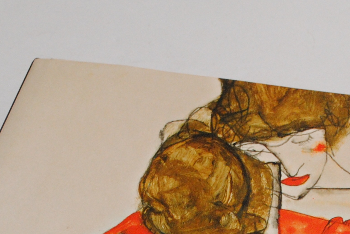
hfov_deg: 11.9
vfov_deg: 7.8
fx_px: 1674
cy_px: 368
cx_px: 253
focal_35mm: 172
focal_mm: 30
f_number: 4.8
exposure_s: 1/125
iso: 800
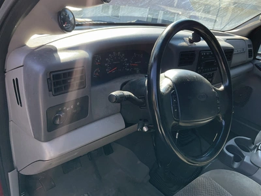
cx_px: 130
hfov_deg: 61.7
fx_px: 219
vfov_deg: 48.2
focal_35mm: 29
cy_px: 98
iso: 25
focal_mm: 3
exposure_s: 1/211
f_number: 1.8
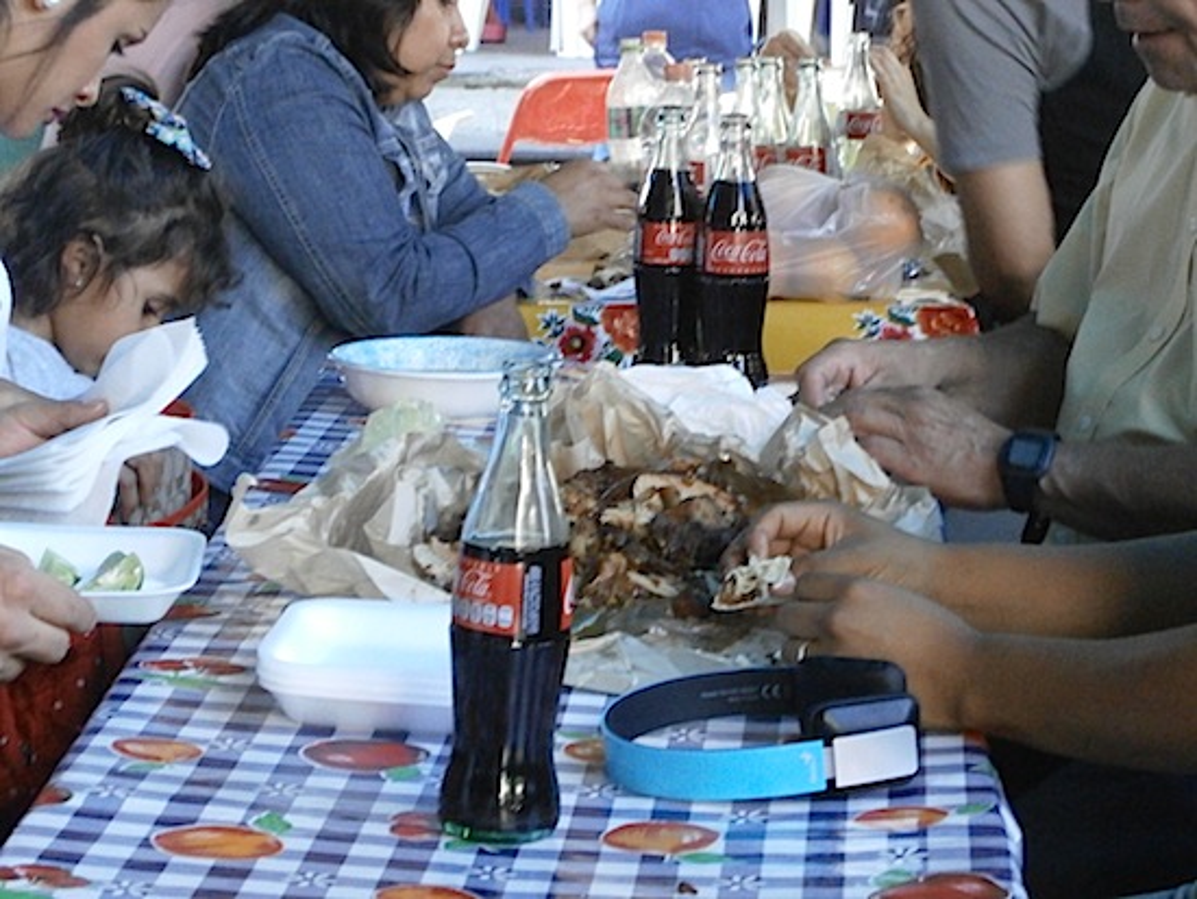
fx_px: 3840
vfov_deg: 13.4
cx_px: 598
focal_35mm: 111
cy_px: 450
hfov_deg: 17.7
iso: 800
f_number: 5.8
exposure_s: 1/40
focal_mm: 19.6
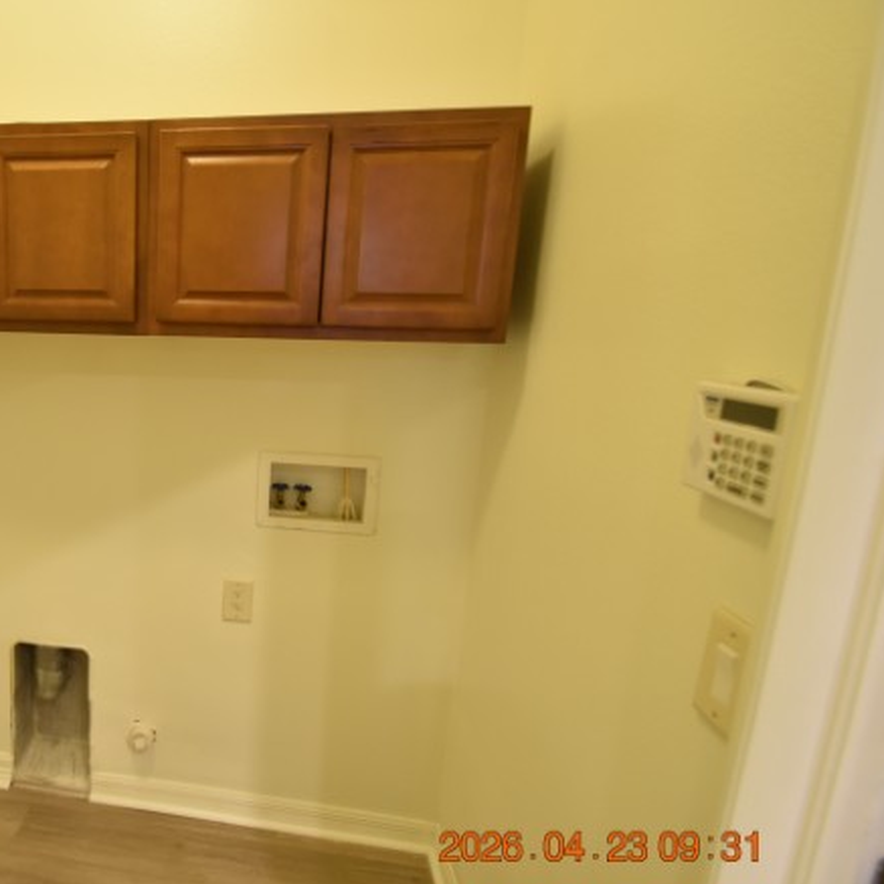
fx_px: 607
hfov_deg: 65.4
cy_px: 435
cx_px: 172
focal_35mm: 21
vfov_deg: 72.1
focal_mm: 10
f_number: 3.5
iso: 800
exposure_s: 1/15
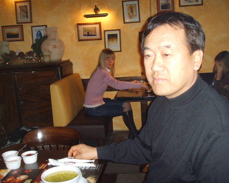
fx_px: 278
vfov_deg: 36.5
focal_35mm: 41
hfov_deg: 44.8
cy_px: 92
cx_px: 123
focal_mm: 6.6
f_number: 3.5
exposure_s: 1/45
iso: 174
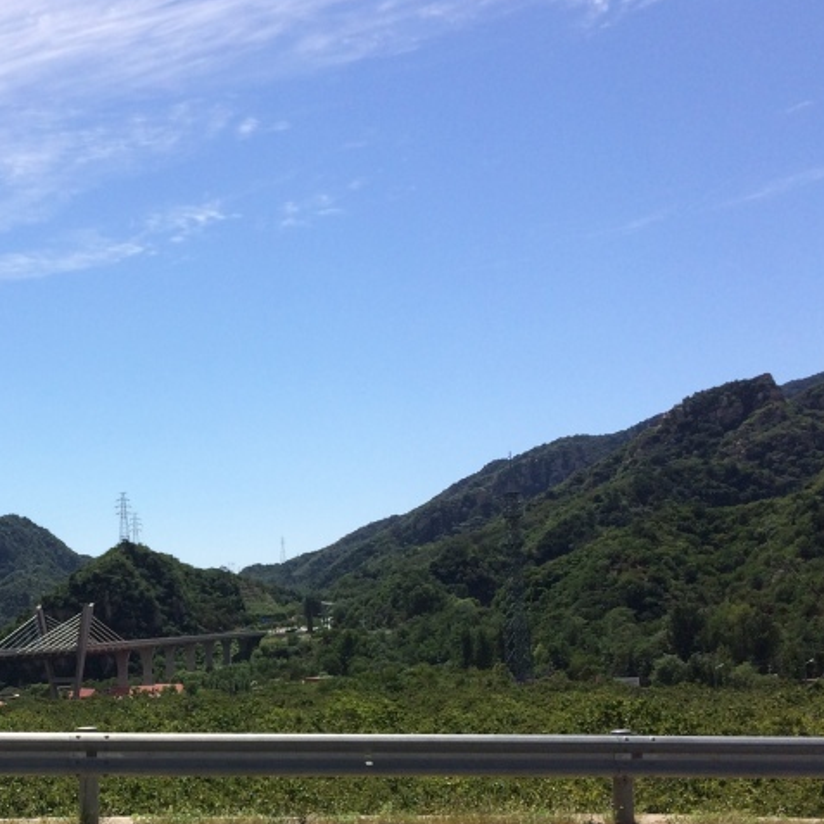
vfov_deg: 30.6
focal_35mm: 55
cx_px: 124
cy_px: 617
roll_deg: +2.7
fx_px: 1481
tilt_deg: +1.2
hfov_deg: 30.1
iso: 32
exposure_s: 1/2740
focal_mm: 4.15
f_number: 2.2
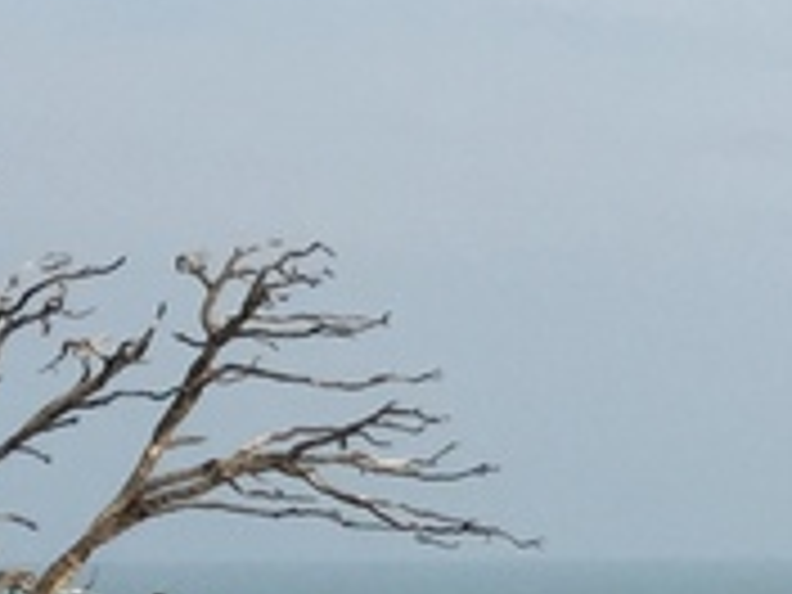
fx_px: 4530
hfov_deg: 8.6
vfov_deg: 7.5
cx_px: 2241
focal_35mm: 198
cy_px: 585
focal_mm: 4.15
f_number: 2.2
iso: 32
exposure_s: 1/1980
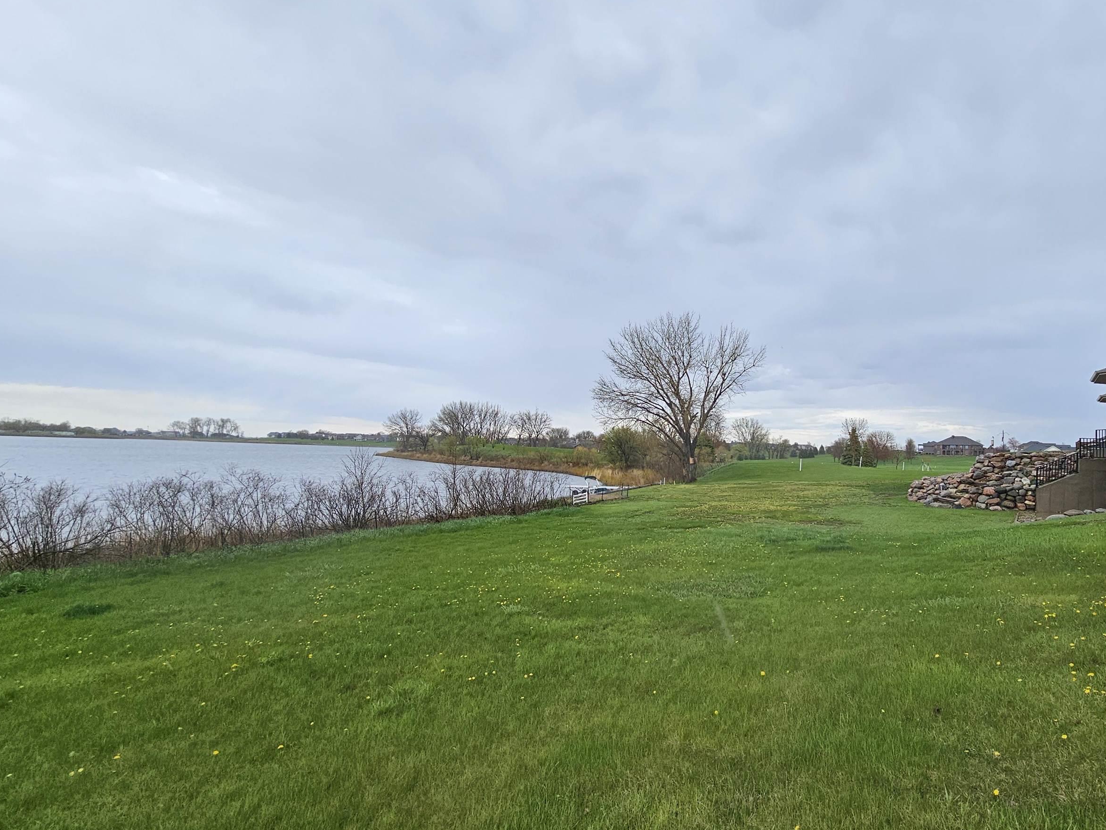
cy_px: 424
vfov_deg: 74.7
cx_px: 675
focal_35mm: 17
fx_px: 543
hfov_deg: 89.6
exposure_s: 1/859
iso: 50
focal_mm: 2.2
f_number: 2.2
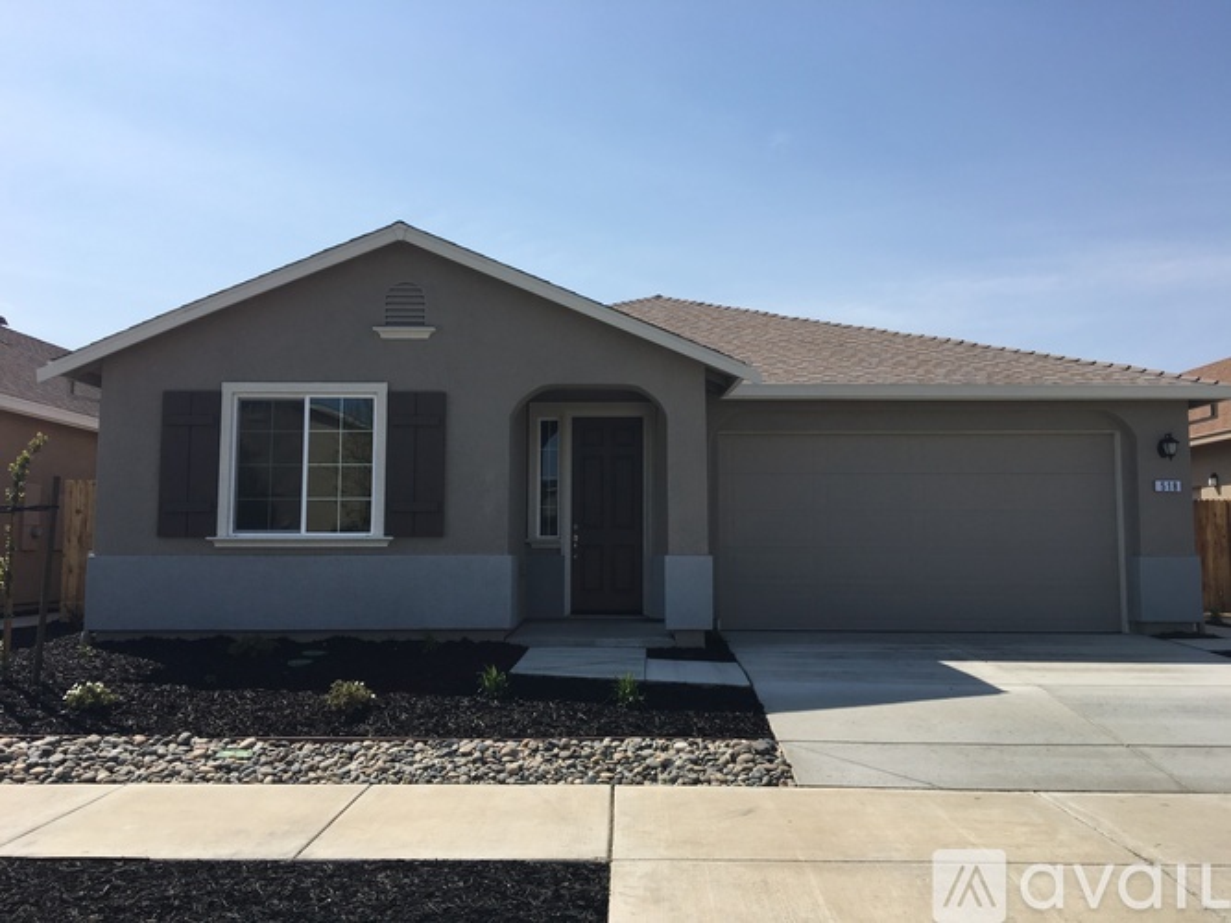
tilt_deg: +3.6
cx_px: 616
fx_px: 1031
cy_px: 462
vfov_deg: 48.2
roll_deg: +0.3
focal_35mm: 29
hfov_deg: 61.7
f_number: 2.2
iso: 25
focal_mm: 4.15
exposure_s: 1/1923
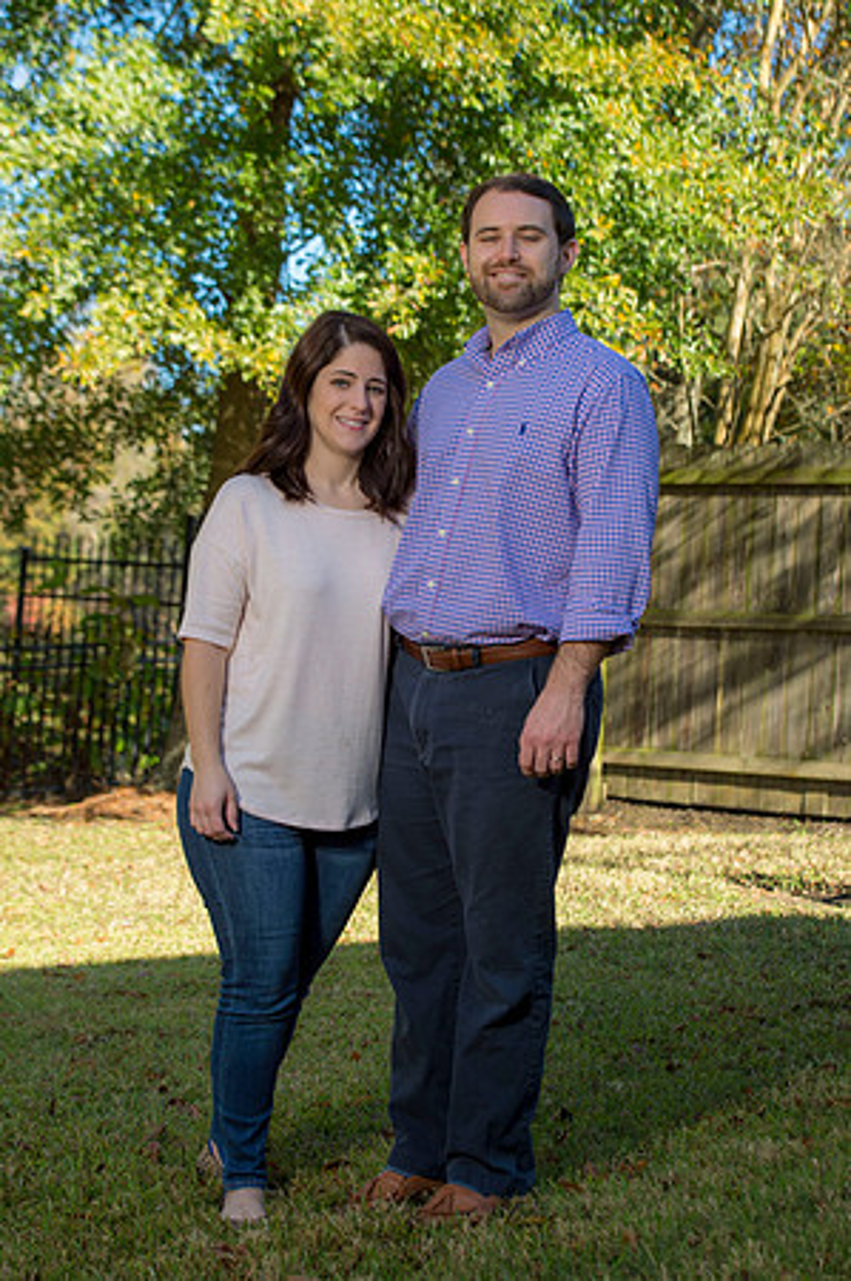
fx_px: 2488
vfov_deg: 28.9
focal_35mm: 70
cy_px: 640
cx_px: 426
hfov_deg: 19.4
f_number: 6.3
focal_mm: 70
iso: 320
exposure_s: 1/500
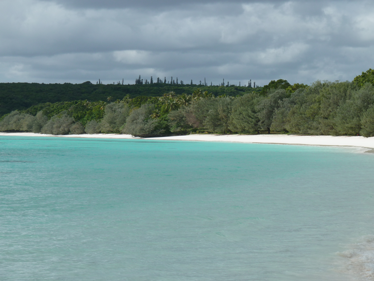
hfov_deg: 15.4
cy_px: 140
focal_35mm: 128
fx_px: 1383
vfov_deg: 11.6
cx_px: 187
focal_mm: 21
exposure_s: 1/640
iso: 80
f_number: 5.6
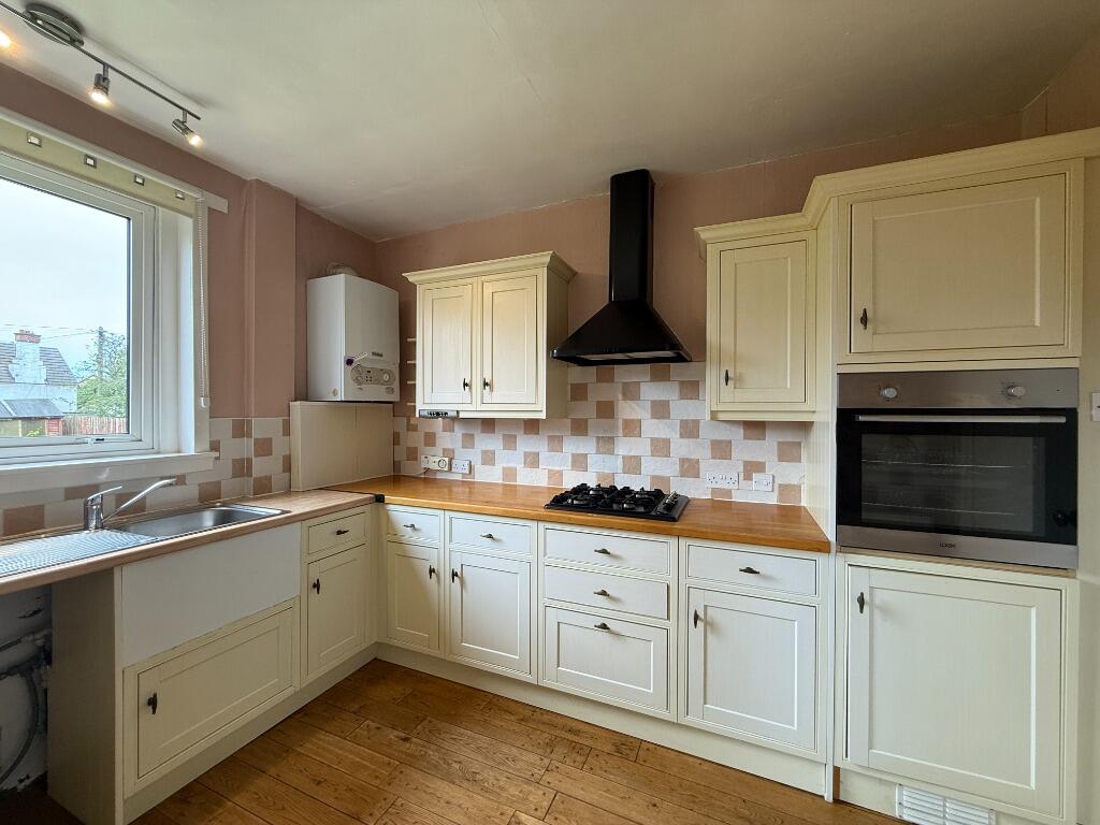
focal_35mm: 14
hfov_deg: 102.1
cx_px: 550
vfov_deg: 85.7
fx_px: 445
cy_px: 412
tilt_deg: +0.2
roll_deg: -0.5
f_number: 2.2
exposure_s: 1/100
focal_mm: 2.22
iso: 100
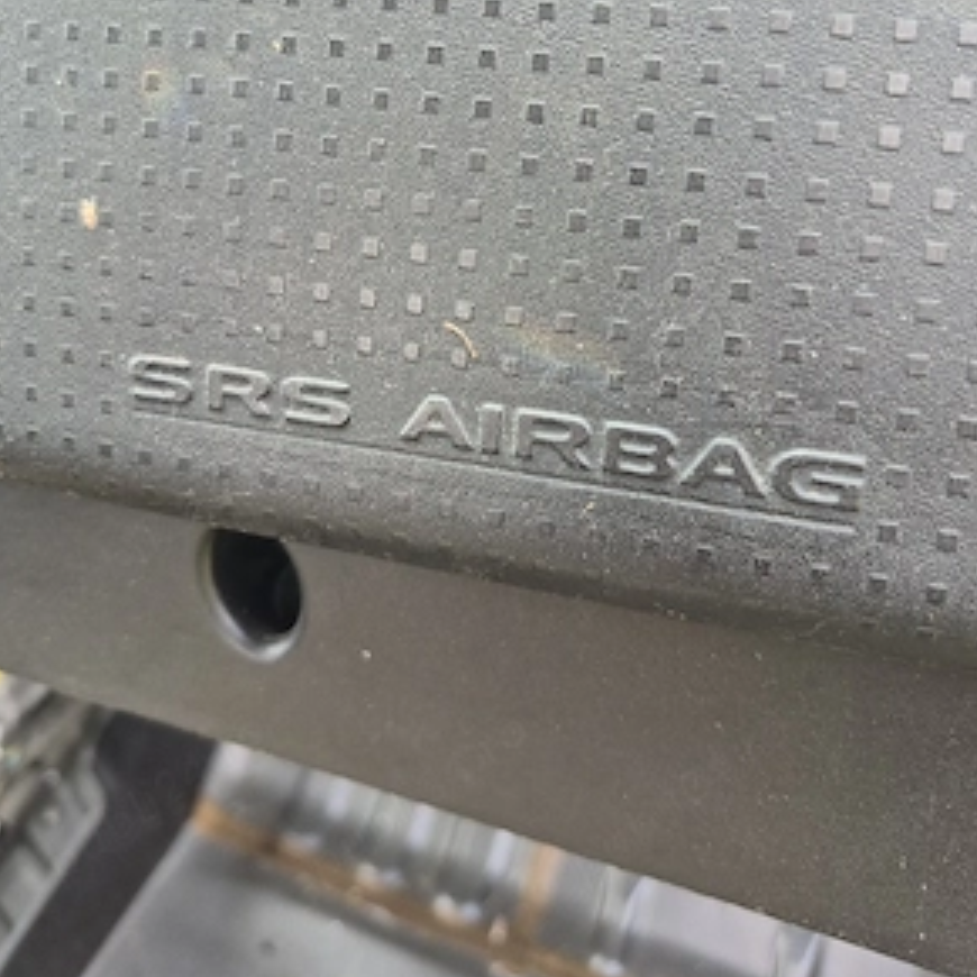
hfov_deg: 57.3
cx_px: 485
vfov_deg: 55.9
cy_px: 313
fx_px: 894
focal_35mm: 28
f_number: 1.8
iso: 100
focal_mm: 5.4
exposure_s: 1/182
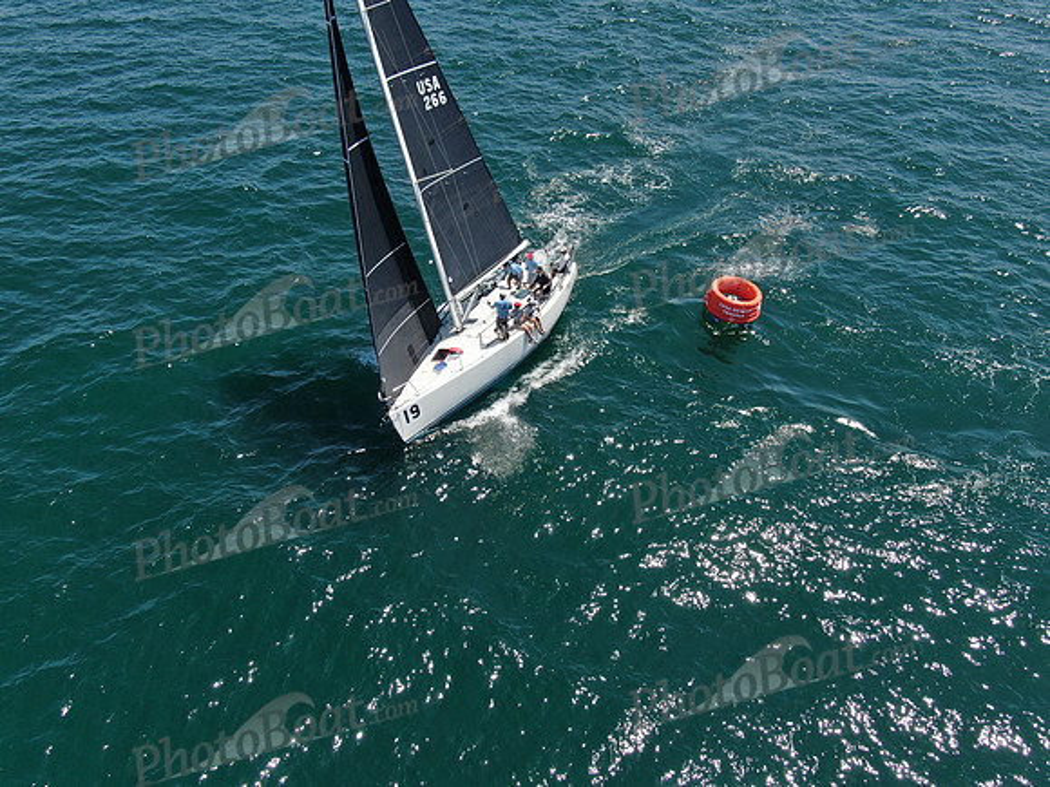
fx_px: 880
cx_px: 525
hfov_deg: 61.7
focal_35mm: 29
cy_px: 394
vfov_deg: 48.2
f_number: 3
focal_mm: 5
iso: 100
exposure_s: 1/1000
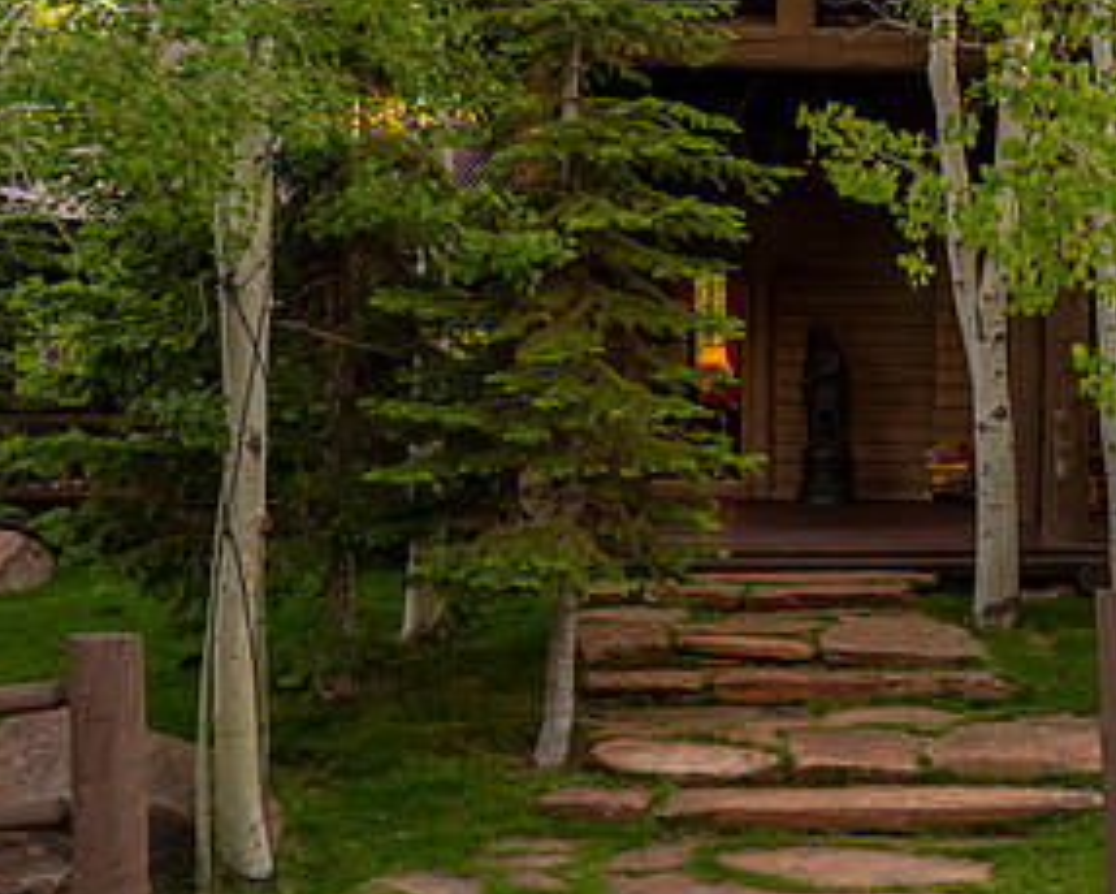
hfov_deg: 31.5
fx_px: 1949
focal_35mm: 59
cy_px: 353
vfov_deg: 25.8
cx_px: 816
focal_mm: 31
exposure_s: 1/160
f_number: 2.8
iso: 400
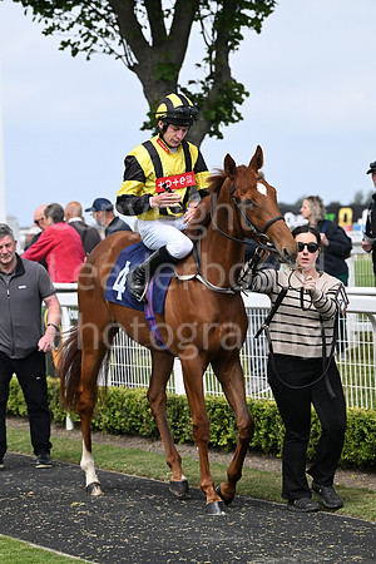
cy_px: 282
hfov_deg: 8.3
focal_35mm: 165
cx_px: 188
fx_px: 2585
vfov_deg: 12.5
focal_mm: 165
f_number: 6.3
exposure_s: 1/1250
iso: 400
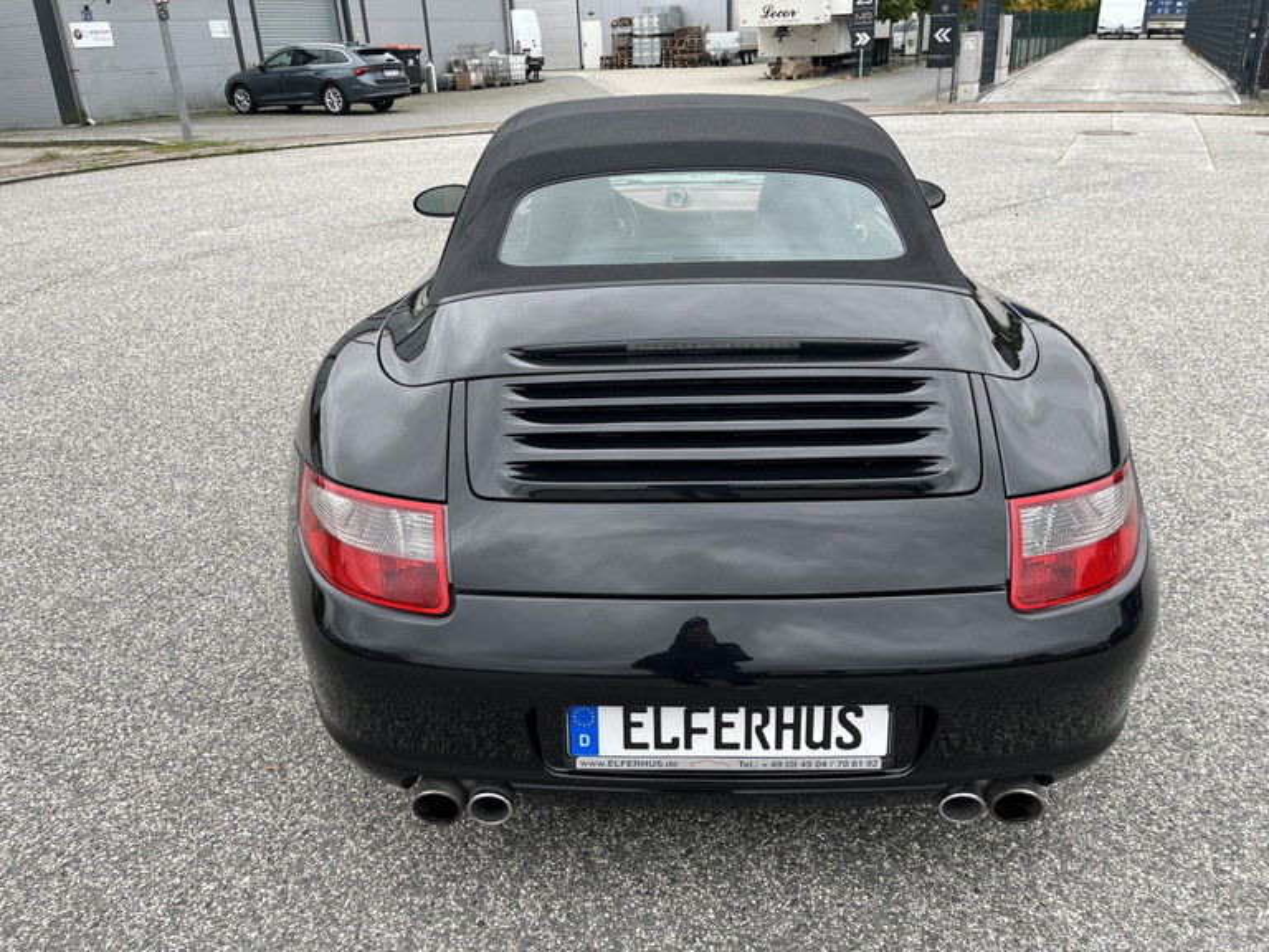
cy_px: 476
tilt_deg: -22.5
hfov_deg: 67.3
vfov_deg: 53.1
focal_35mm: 26
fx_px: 953
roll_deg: +2.9
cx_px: 634
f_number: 1.6
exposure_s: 1/173
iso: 40
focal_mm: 5.1
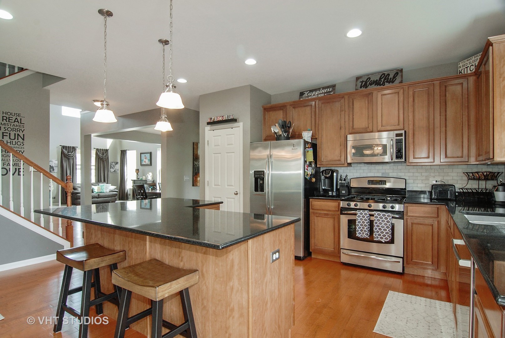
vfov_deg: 67.5
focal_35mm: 18
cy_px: 169
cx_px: 252
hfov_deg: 89.9
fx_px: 253
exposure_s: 1/8
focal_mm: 12
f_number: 8
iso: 320
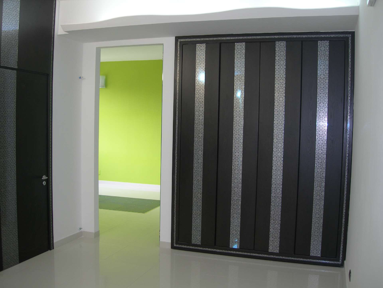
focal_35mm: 38
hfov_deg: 49.0
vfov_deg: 37.7
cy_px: 144
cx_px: 192
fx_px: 420
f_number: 2.8
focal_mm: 7.8
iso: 50
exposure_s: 1/30
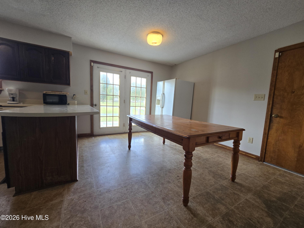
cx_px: 152
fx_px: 114
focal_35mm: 13
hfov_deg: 106.2
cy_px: 114
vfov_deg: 89.9
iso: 100
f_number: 2.2
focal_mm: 2.2
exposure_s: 1/60
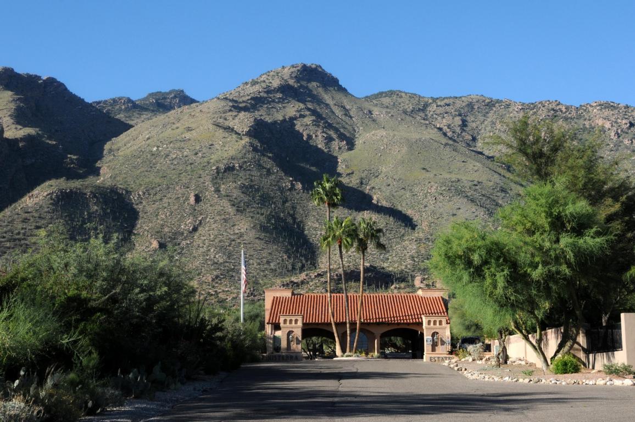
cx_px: 318
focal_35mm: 60
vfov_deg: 22.6
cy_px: 211
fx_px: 1057
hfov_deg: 33.4
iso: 320
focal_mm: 40
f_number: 14
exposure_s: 1/250
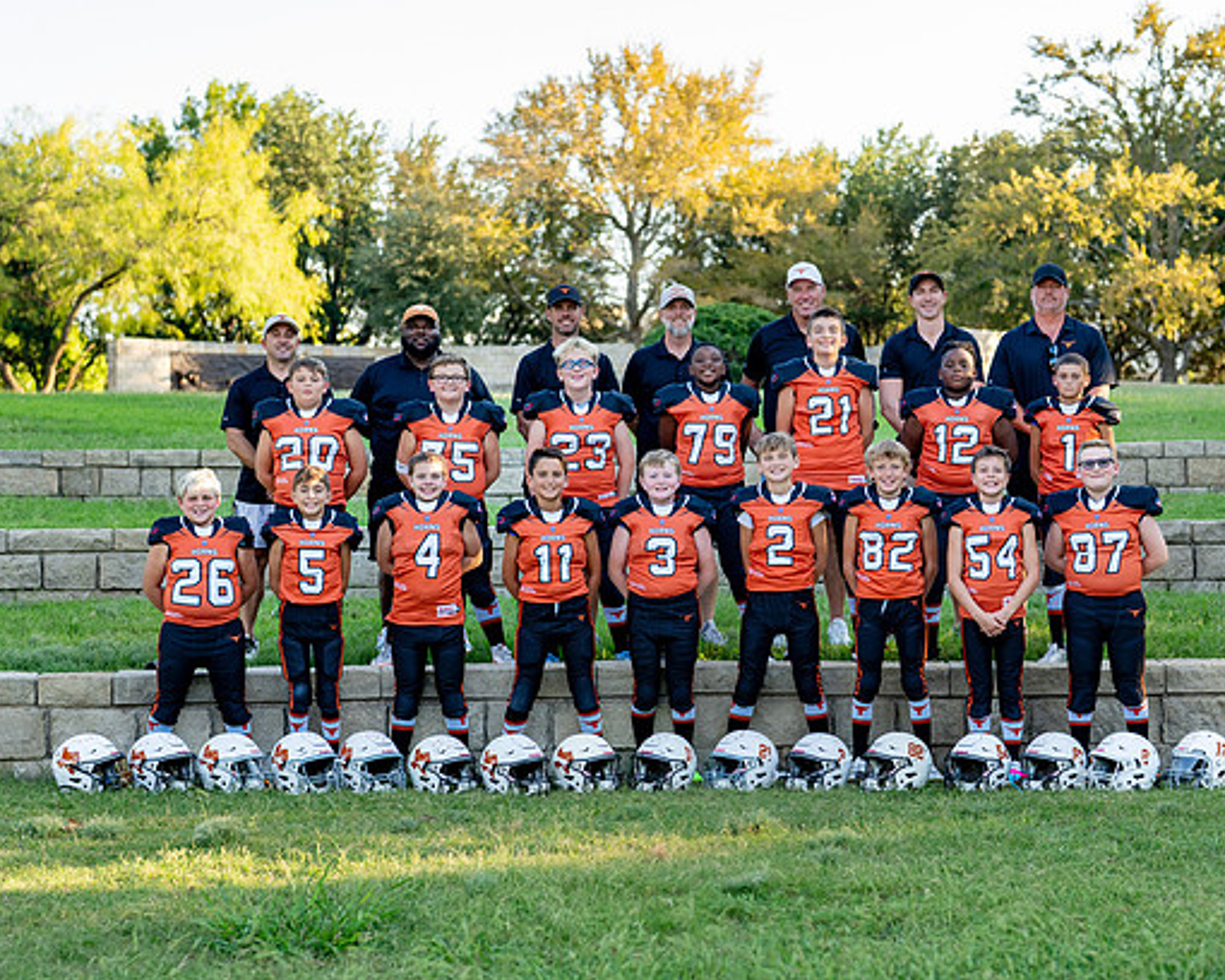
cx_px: 701
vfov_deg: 21.5
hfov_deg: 26.7
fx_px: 2574
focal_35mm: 71
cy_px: 544
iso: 200
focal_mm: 50
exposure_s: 1/500
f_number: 2.2
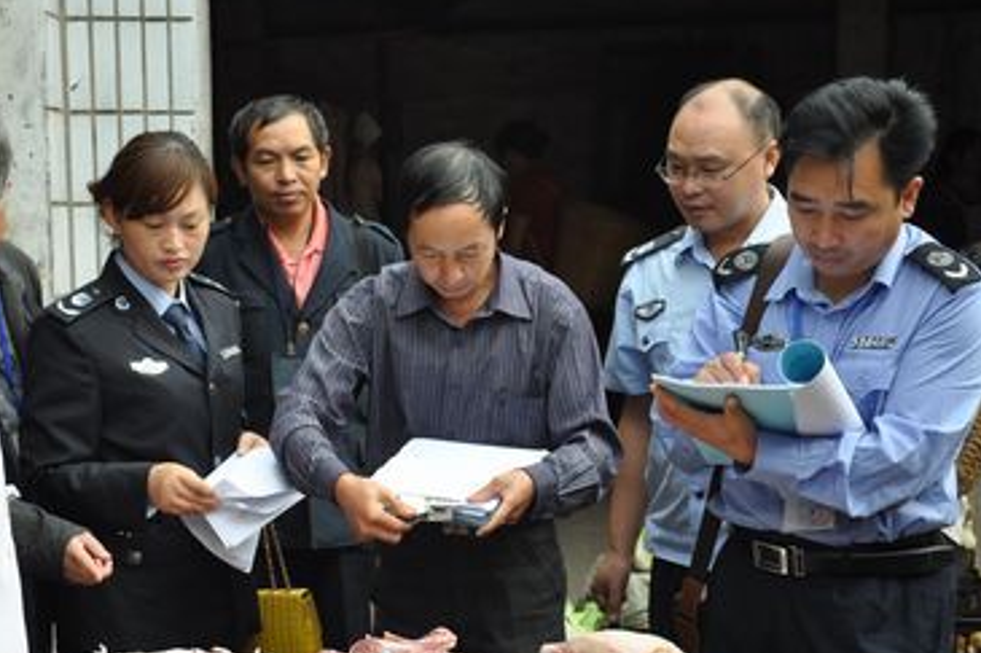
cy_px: 411
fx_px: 2124
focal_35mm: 78
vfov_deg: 17.5
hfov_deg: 25.9
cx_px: 366
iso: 200
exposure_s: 1/160
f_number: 6.3
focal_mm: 38
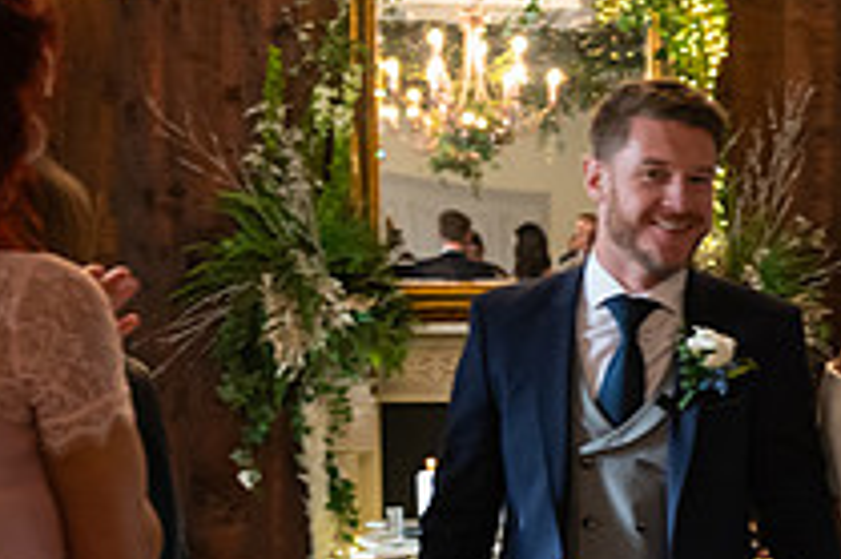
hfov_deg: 19.4
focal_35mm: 100
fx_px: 2334
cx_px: 978
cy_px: 460
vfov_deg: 13.6
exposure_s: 1/160
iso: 800
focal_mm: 36
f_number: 3.5
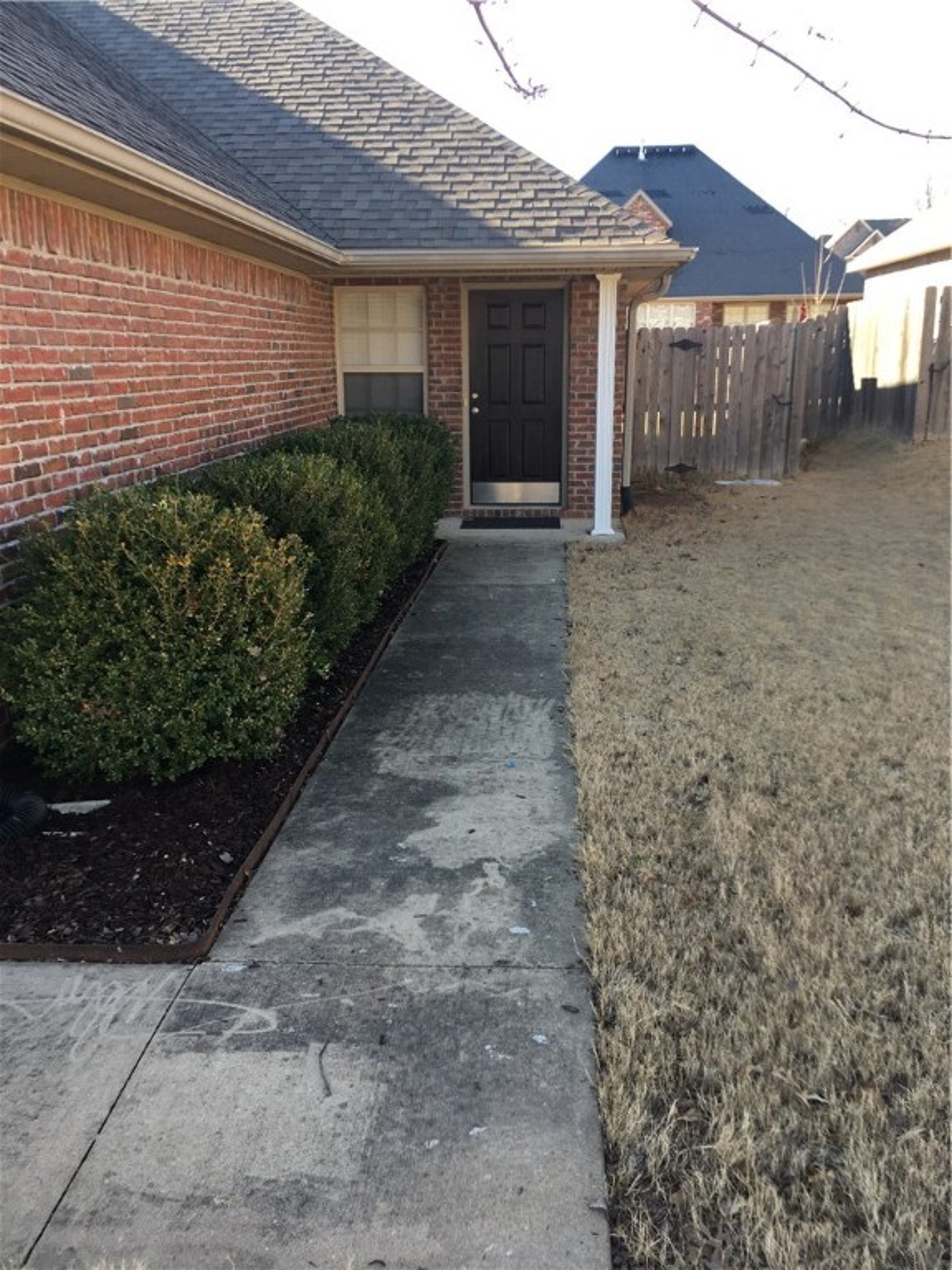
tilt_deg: -13.6
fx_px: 1063
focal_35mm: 29
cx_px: 476
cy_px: 635
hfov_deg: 48.2
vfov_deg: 61.7
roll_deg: -0.9
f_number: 2.2
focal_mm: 4.15
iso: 25
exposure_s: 1/135
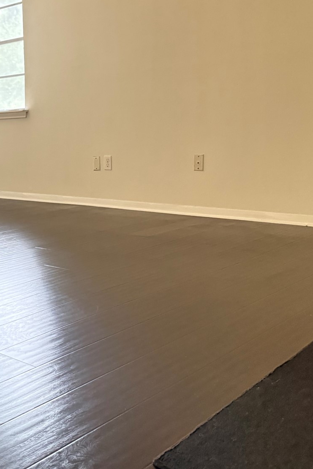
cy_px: 185
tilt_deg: -5.0
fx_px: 600
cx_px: -11
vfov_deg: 42.5
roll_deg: +2.1
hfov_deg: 27.3
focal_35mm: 46
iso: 800
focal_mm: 6.76
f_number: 1.78
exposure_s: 1/30
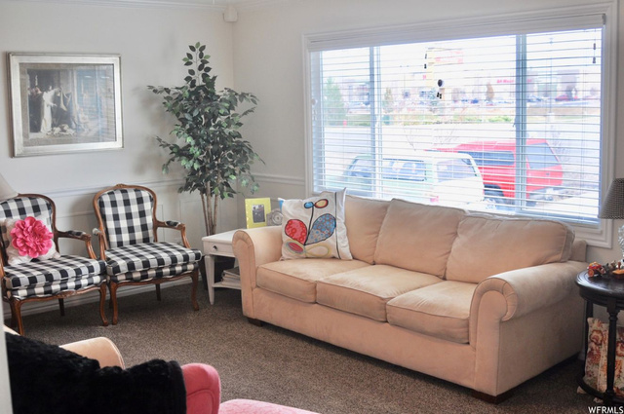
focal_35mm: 42
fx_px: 727
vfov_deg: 31.8
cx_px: 312
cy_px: 207
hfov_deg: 46.5
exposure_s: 1/80
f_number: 4.5
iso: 400
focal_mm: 28
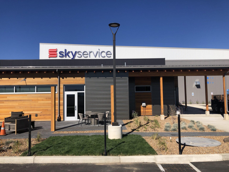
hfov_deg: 63.4
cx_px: 114
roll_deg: +0.8
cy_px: 86
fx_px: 185
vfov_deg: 49.7
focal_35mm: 28
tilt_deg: +3.6
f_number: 1.8
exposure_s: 1/2703
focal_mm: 3.99
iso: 20
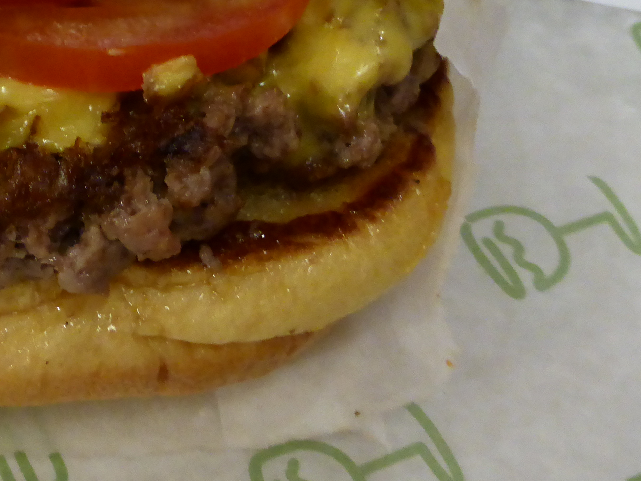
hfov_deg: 21.4
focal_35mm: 88
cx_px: -16
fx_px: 1630
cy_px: 20
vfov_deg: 16.5
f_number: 3.7
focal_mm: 6.1
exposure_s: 1/8
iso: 400
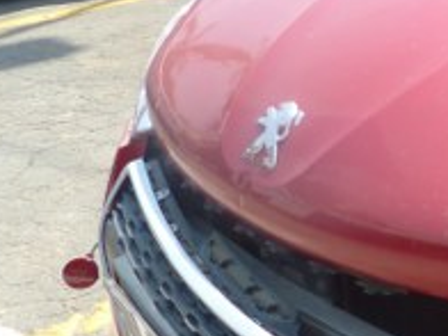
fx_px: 1320
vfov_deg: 14.5
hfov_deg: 16.4
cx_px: 789
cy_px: 121
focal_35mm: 102
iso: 80
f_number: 4
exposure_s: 1/200
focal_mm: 4.5
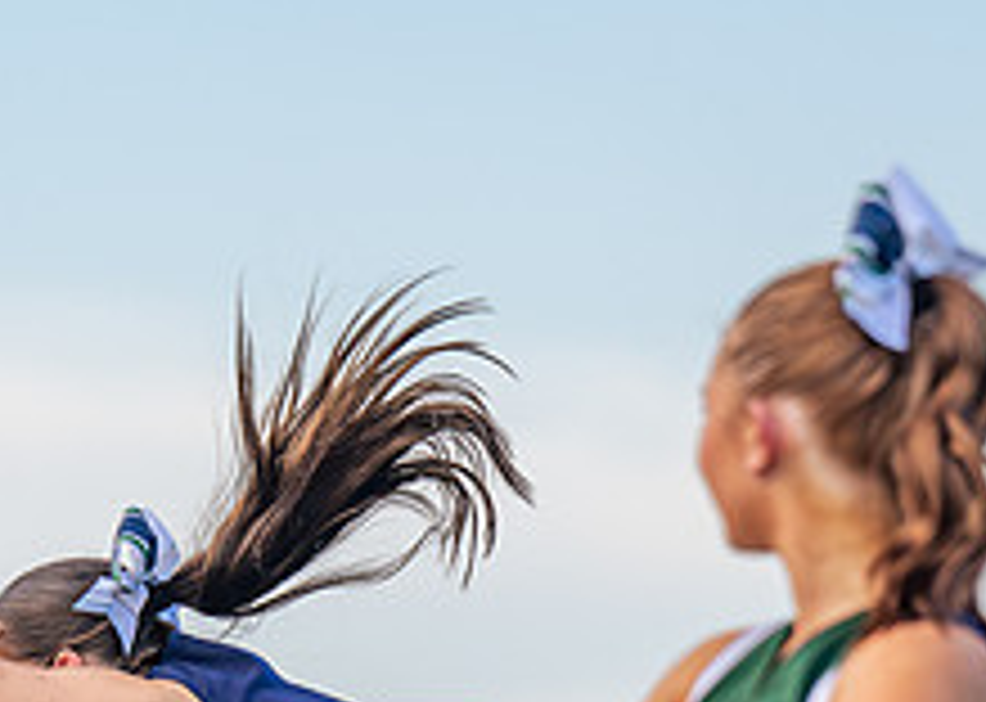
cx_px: 334
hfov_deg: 3.4
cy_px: 1131
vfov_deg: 2.4
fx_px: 16619
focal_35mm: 594
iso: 500
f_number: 2.8
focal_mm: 139
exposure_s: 1/2500
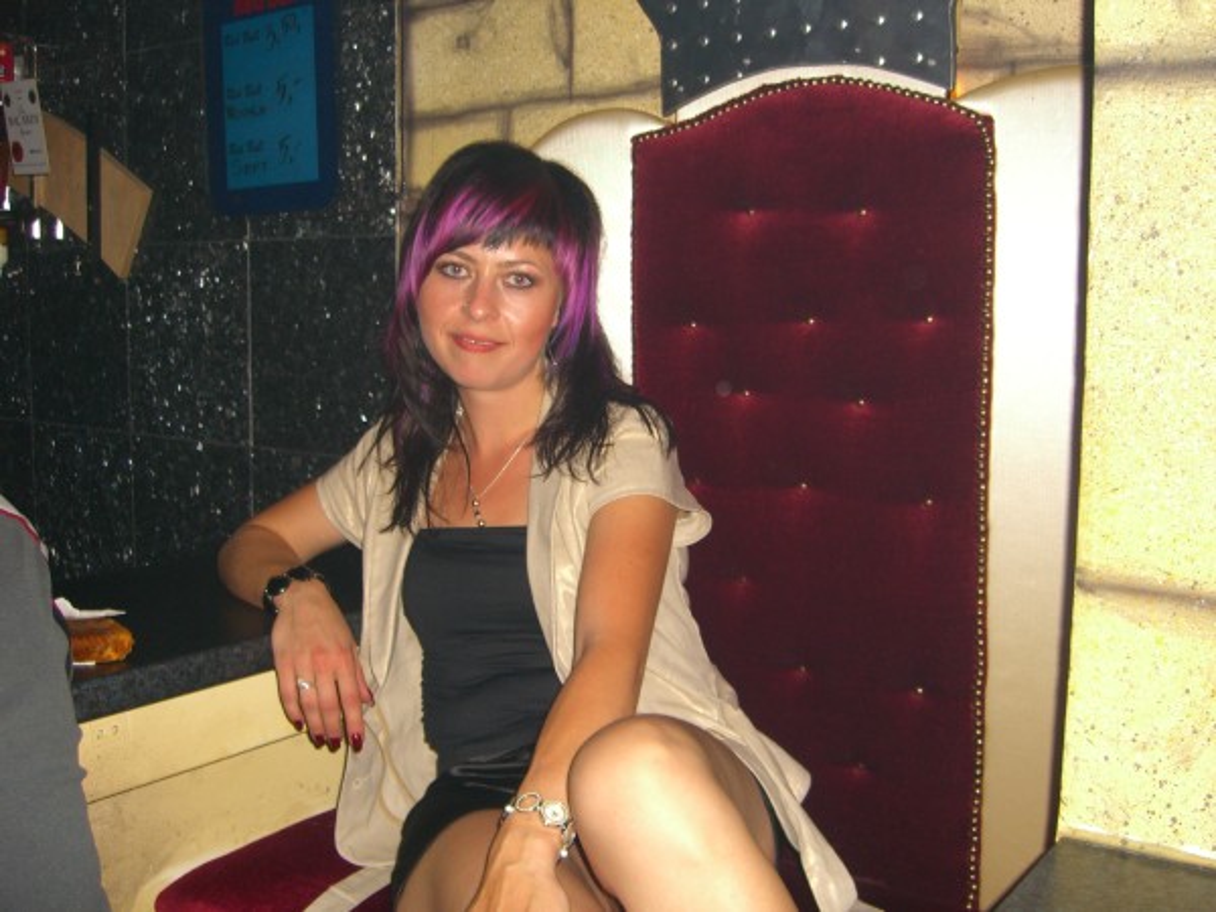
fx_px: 1335
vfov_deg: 37.7
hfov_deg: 49.0
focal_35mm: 38
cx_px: 608
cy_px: 456
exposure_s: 1/60
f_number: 2.8
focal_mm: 7.9
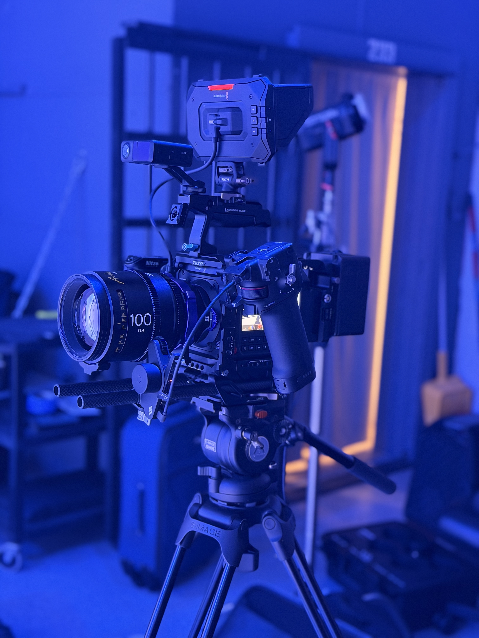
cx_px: 240
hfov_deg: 30.3
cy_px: 319
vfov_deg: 39.7
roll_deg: -2.5
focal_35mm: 48
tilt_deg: -10.9
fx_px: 886
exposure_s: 1/30
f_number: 1.78
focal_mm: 6.76
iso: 640
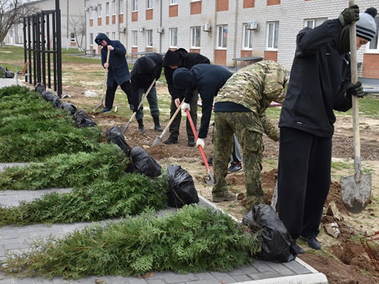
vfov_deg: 30.5
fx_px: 521
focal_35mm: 48
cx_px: 180
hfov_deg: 40.0
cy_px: 138
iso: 400
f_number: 5.6
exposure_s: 1/125
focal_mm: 27
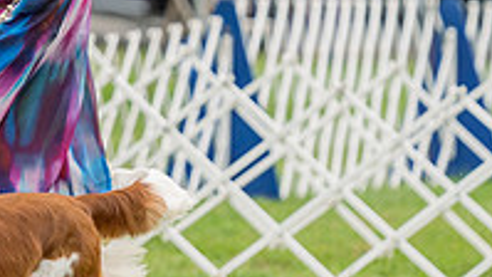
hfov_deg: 2.8
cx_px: -99
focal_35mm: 776
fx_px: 10125
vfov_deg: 1.6
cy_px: -28
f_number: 3.5
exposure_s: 1/1250
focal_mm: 200
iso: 400
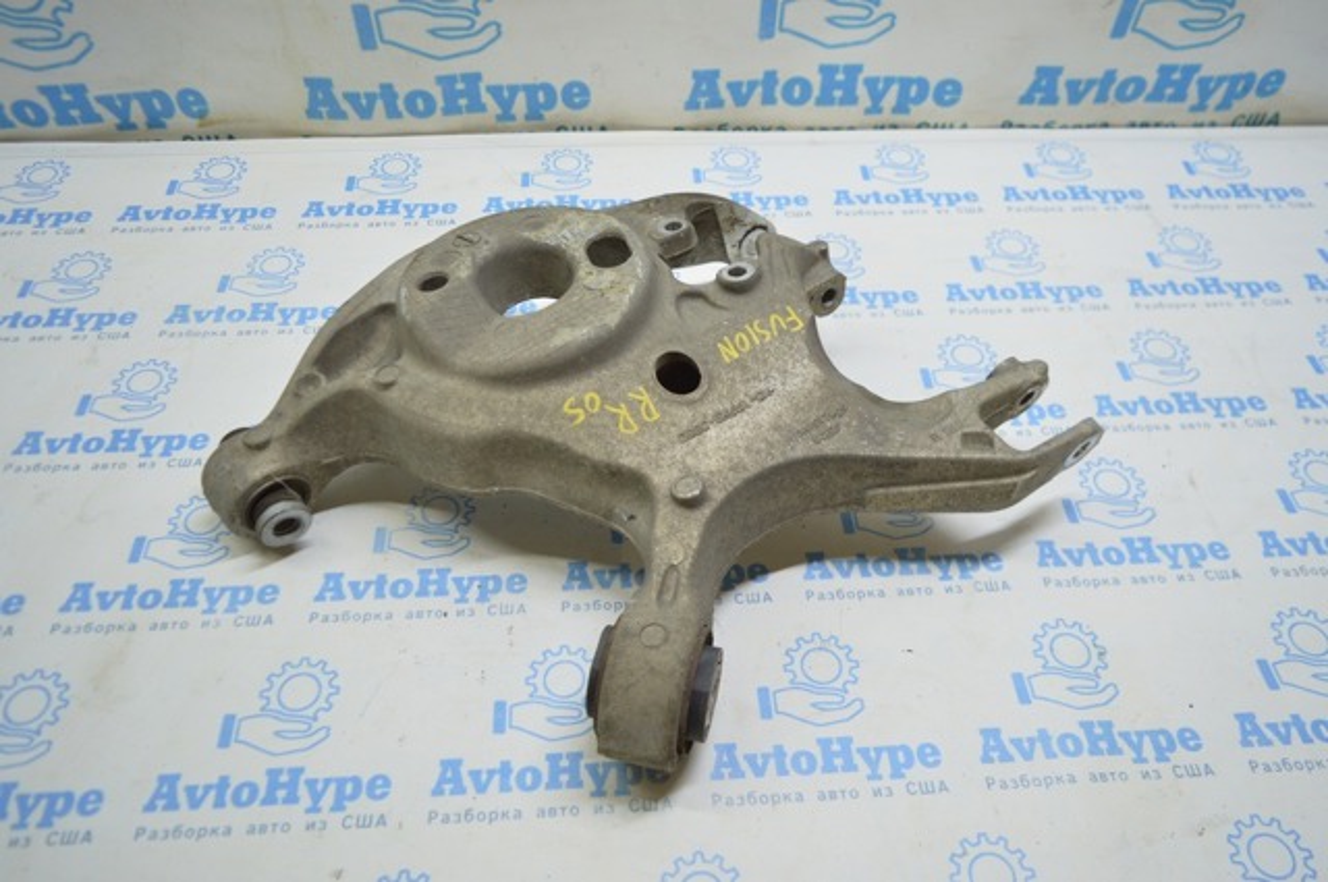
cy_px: 441
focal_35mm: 27
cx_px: 664
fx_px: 995
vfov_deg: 47.8
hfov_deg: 67.4
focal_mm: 18
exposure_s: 1/60
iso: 400
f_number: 3.5
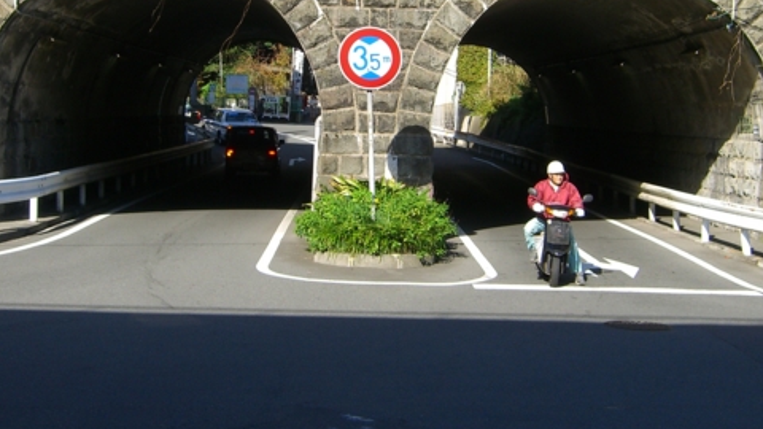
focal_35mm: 69
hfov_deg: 30.6
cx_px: 362
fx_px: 1396
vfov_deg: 17.4
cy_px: 97
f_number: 4
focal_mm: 7.9
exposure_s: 1/400
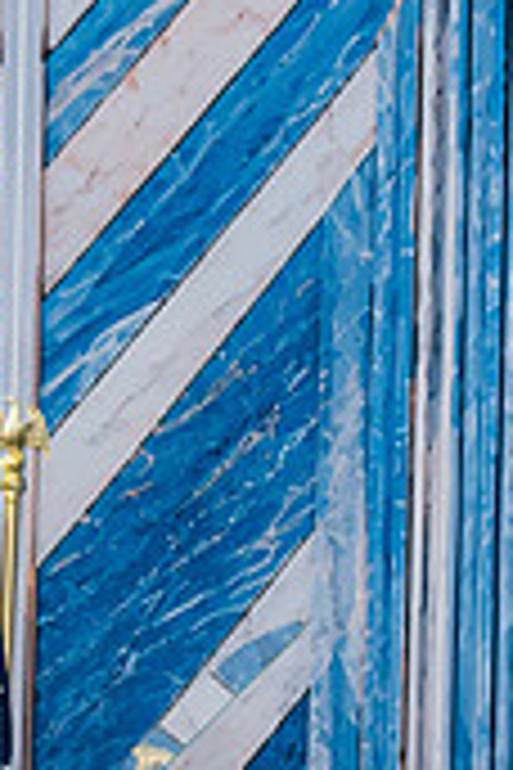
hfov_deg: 3.2
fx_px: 9191
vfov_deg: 4.8
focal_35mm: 430
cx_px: 1282
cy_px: 811
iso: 280
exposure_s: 1/160
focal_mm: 85
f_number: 4
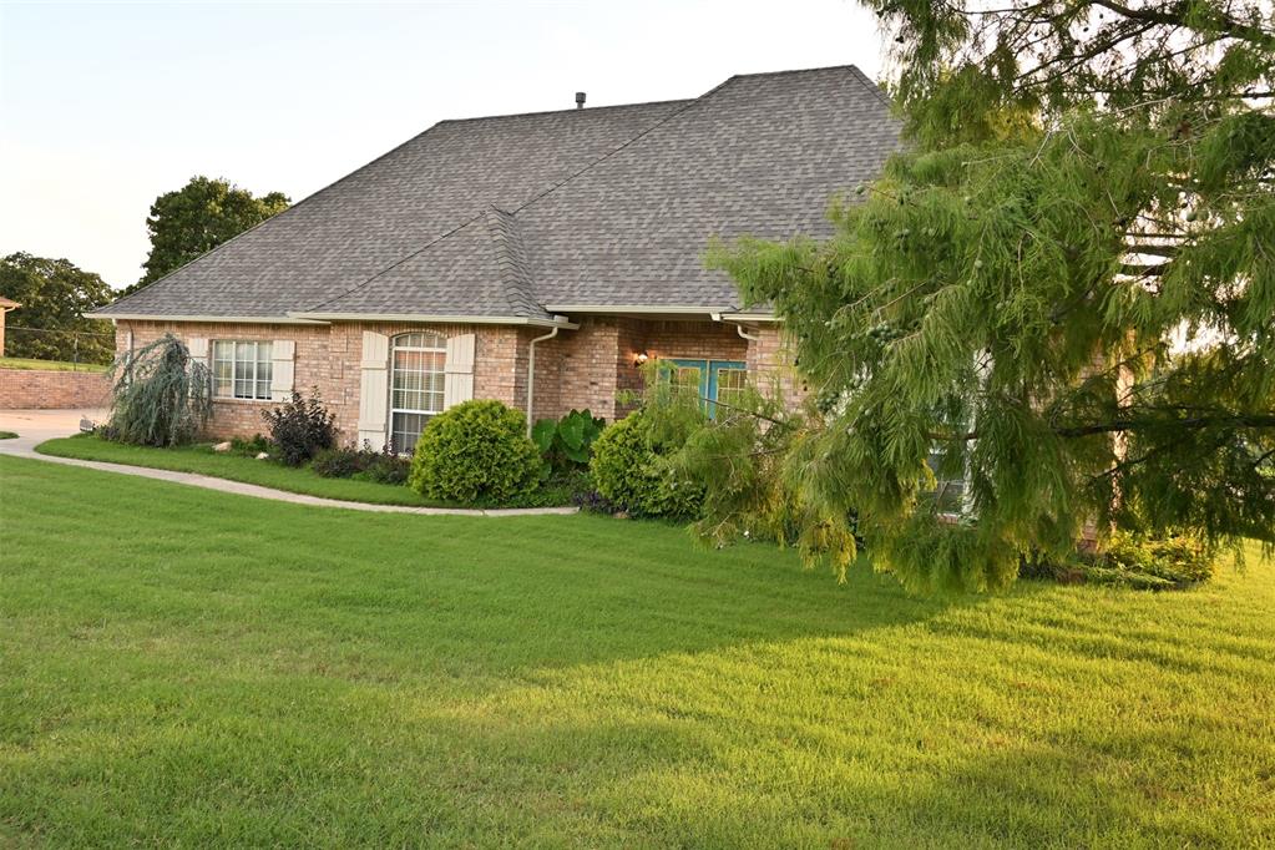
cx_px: 638
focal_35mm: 29
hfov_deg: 63.2
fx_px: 1036
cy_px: 425
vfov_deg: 44.6
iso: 200
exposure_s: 1/125
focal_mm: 19.5
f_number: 5
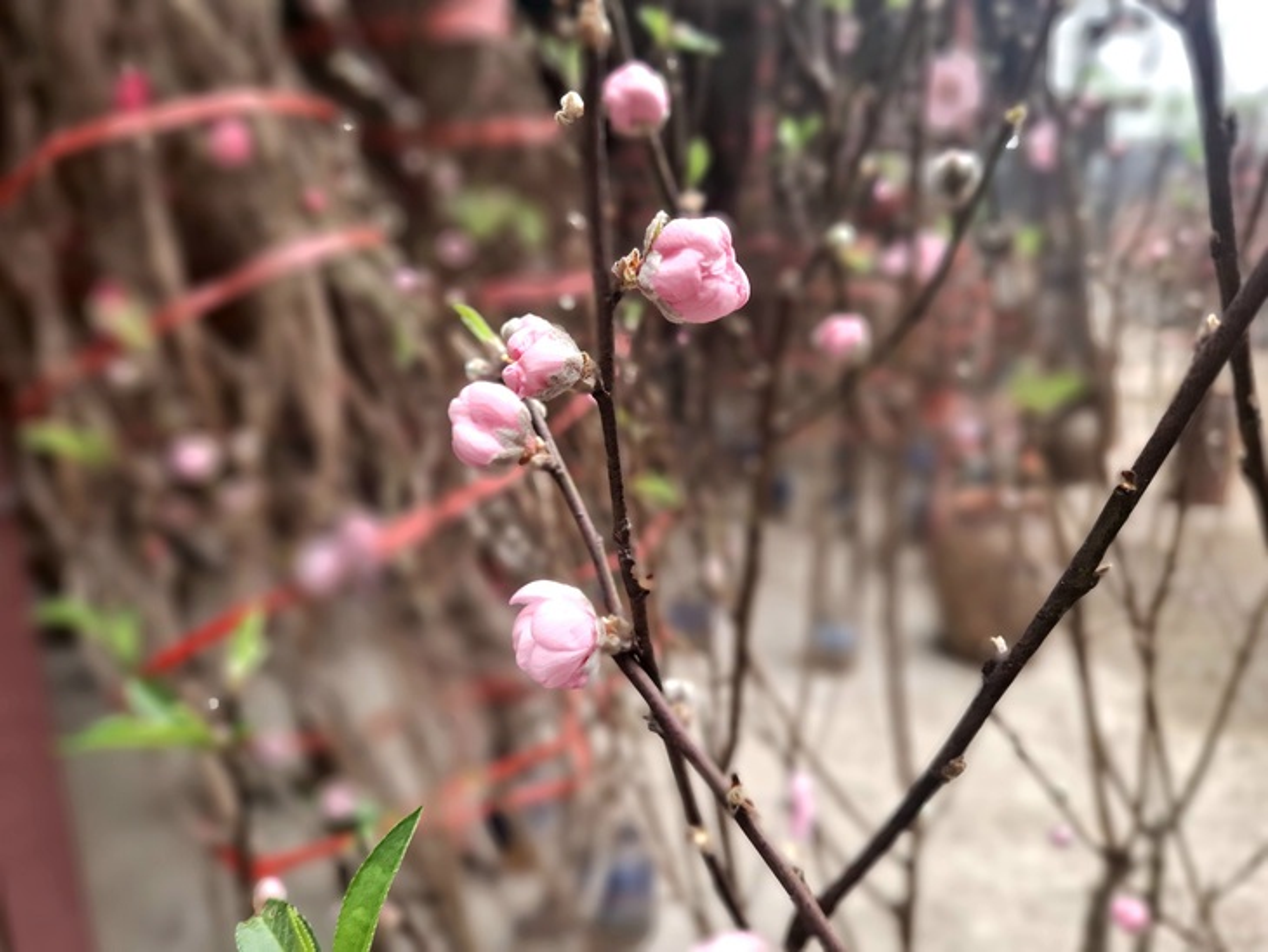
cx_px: 634
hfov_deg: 73.9
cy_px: 476
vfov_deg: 58.9
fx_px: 843
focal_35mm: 23
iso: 80
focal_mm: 5.54
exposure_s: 1/100
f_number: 1.8
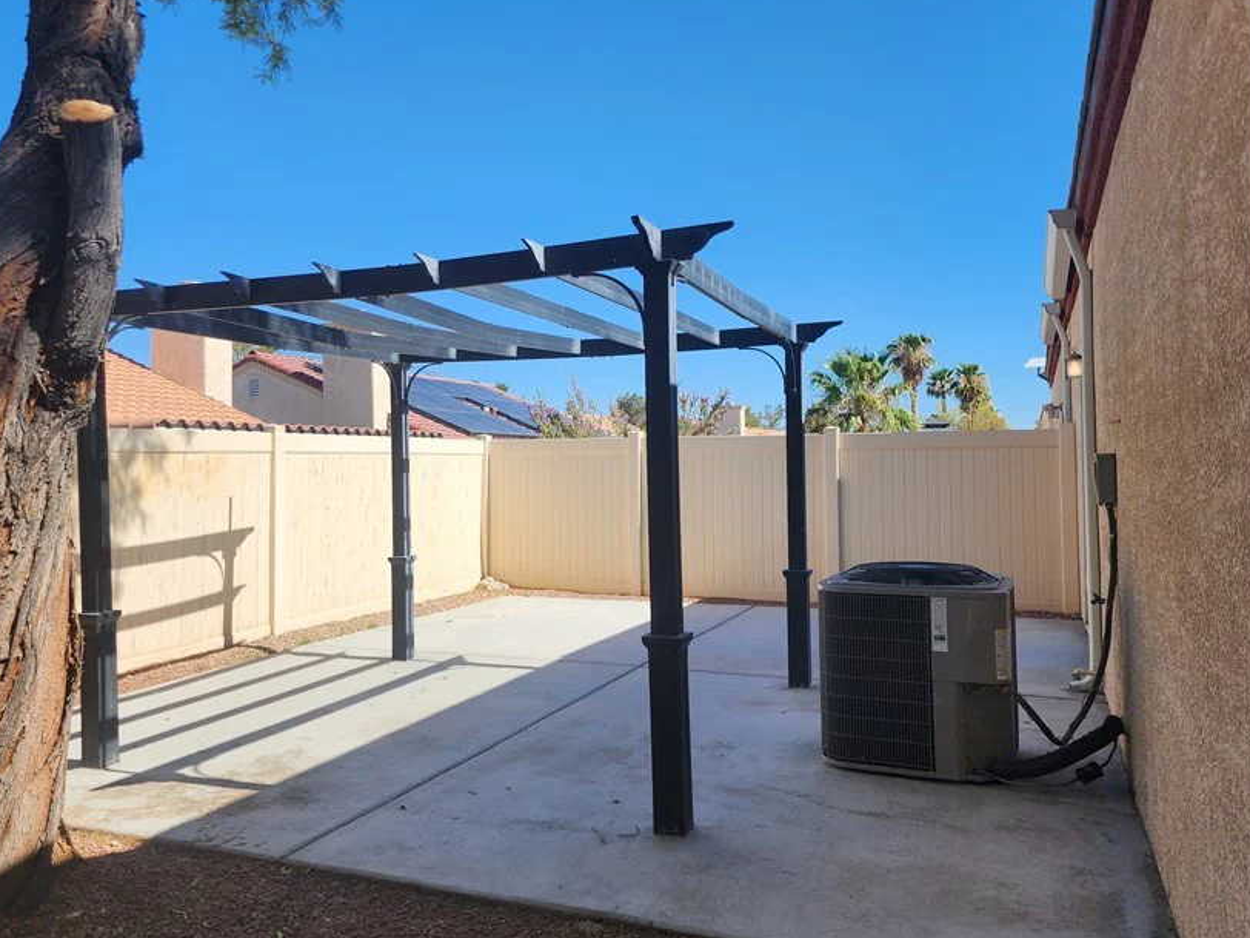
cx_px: 530
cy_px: 461
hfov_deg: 61.4
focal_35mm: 29
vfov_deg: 48.2
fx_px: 1047
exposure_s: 1/1102
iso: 12
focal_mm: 6.4
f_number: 1.8
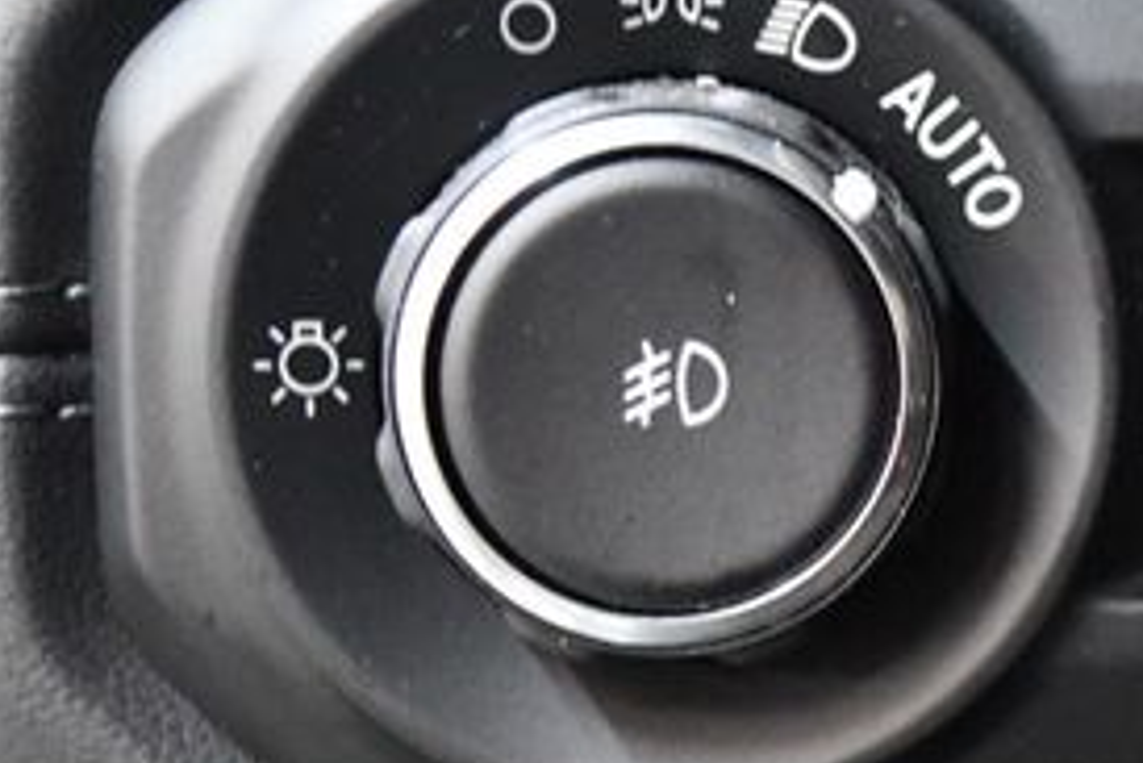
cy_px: 575
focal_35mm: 98
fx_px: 3113
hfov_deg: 20.4
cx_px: 1043
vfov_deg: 13.9
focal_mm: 28
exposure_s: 1/50
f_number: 4.5
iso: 12800
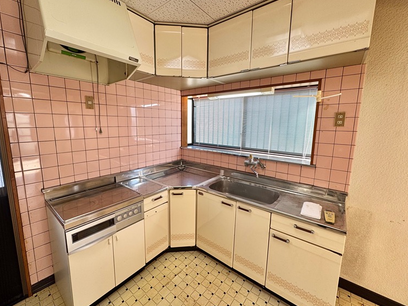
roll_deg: -0.3
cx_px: 194
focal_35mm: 15
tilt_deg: -8.8
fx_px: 177
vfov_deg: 81.7
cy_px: 149
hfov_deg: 98.1
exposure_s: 1/100
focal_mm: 2.22
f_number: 2.2
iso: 50
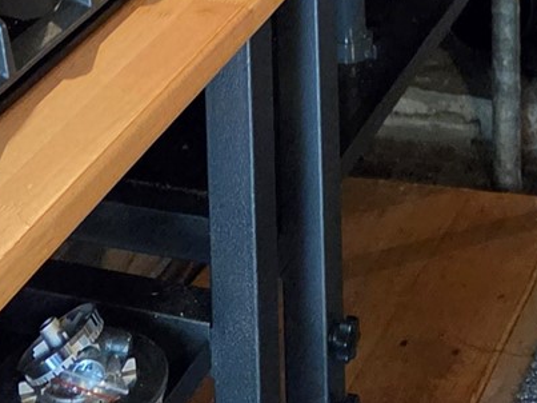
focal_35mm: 117
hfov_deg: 16.8
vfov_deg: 11.3
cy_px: -446
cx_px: 385
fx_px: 1814
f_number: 1.8
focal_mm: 5.4
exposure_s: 1/120
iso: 2000
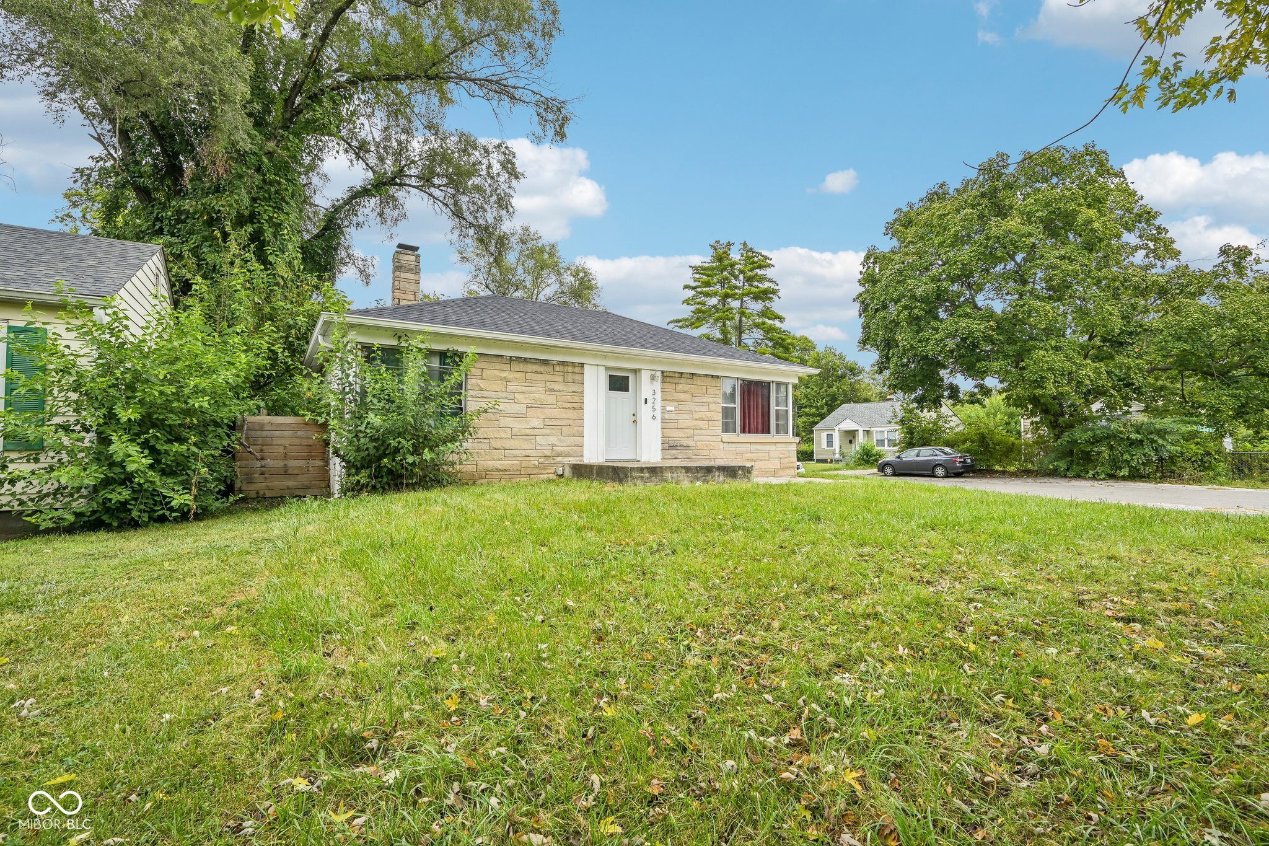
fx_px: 564
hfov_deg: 96.7
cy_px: 423
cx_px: 634
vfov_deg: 73.7
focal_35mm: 16
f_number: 8
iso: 100
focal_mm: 16
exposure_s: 1/100
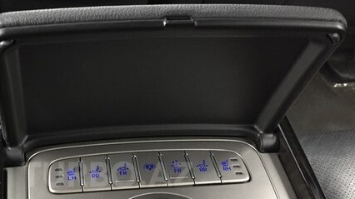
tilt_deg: -56.3
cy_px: 174
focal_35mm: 49
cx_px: 108
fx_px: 461
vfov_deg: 23.8
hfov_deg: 41.4
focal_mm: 4.15
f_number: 2.2
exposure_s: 1/33
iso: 160
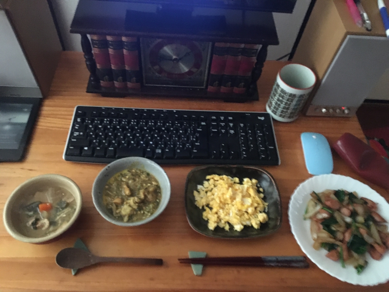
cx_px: 194
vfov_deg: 48.2
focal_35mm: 29
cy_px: 146
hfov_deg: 61.7
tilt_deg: -52.9
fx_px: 326
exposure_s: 1/15
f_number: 2.2
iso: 640
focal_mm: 4.15
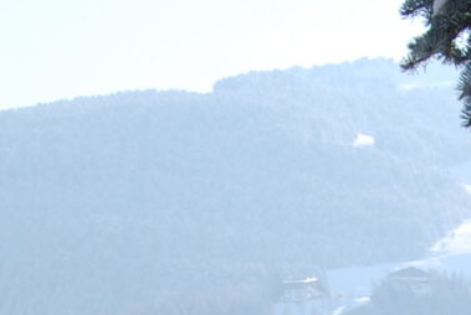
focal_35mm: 304
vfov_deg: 4.5
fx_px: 3983
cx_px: 568
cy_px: 712
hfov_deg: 6.7
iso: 100
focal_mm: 30
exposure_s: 1/320
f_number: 9
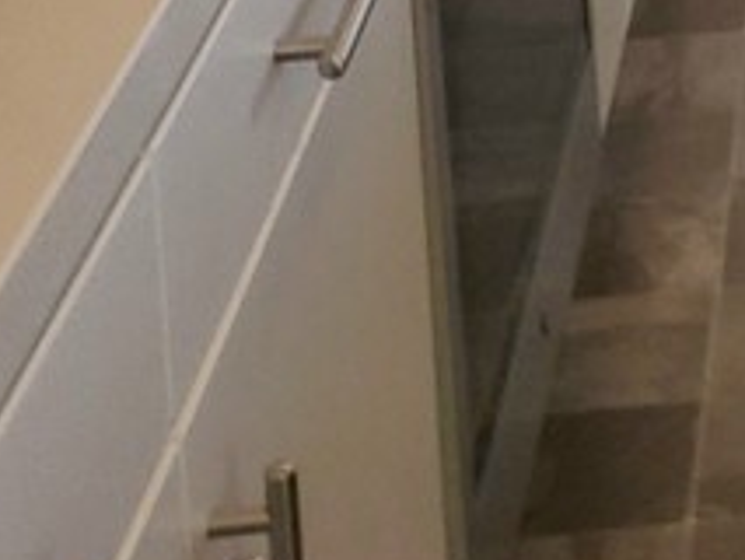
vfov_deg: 10.4
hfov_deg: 13.8
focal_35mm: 125
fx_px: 2692
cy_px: -735
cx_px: 1399
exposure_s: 1/120
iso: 64
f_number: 2.4
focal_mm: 4.3
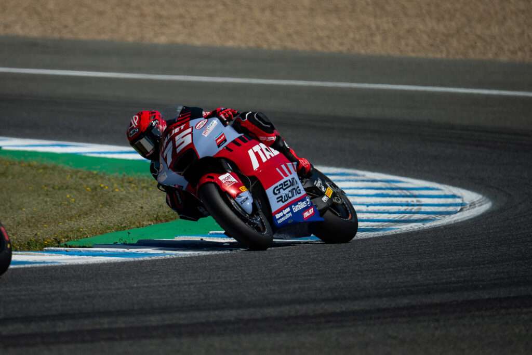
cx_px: 217
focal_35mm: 512
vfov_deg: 2.7
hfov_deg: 4.0
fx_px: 7566
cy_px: 171
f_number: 5
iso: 100
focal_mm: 400
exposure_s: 1/1600
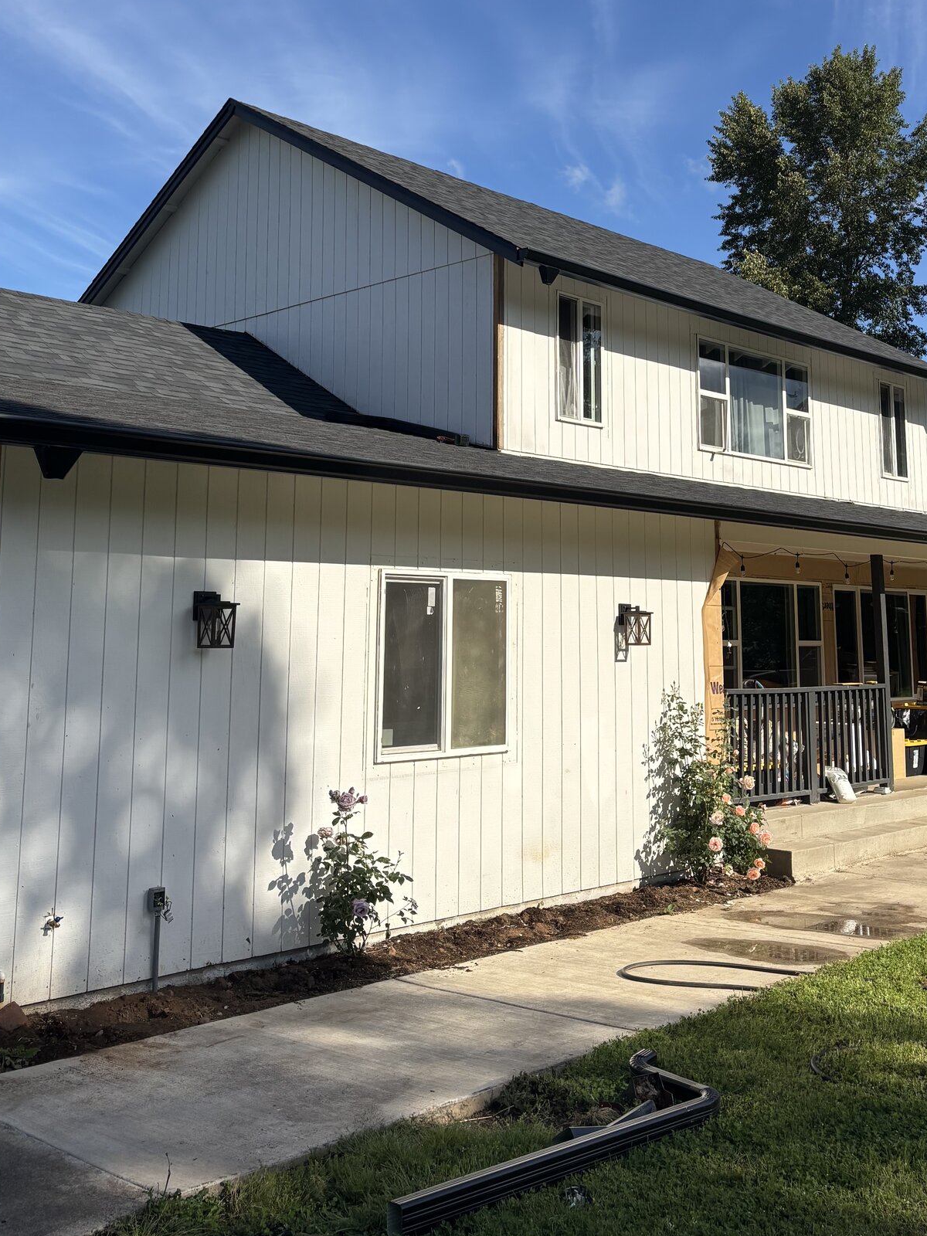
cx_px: 561
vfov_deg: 47.1
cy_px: 416
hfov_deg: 36.7
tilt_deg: +9.3
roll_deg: -0.1
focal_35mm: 39
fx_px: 1393
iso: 50
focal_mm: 5.96
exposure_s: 1/3937
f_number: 1.6
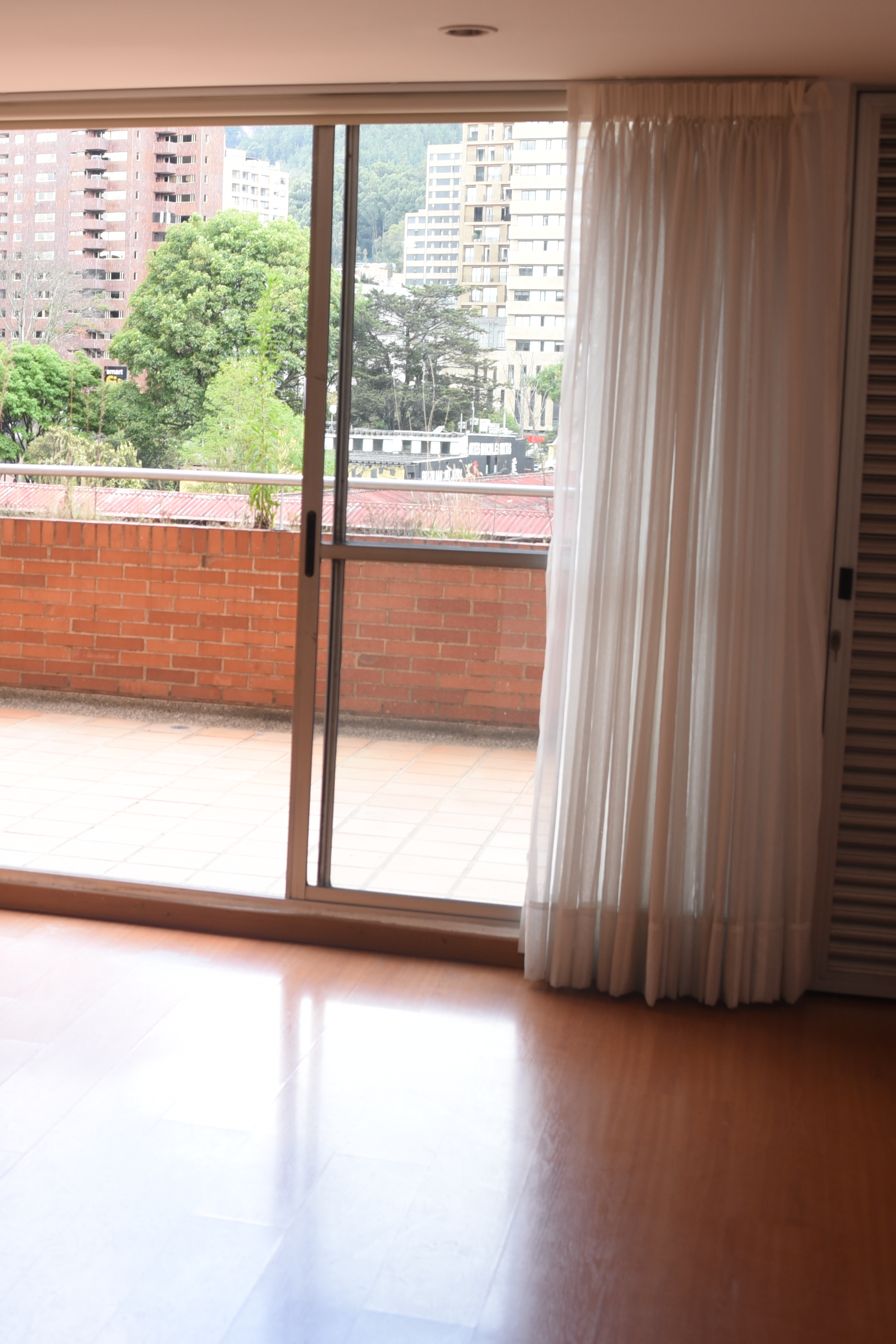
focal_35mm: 52
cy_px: 602
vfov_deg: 38.2
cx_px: 66
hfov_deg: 25.1
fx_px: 1942
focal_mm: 28
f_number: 4.5
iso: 200
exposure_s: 1/50
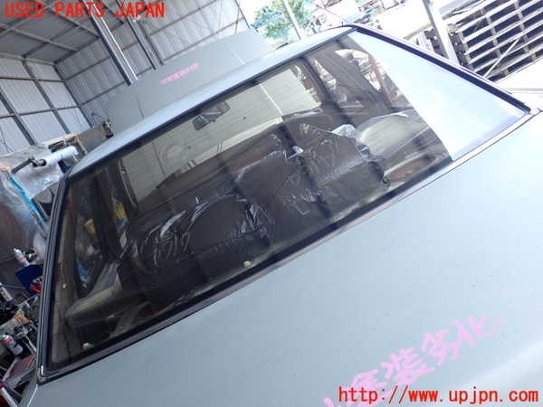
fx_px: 502
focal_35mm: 32
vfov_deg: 44.2
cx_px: 272
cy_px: 204
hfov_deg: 56.8
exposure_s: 1/200
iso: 100
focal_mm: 5.79
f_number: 2.4
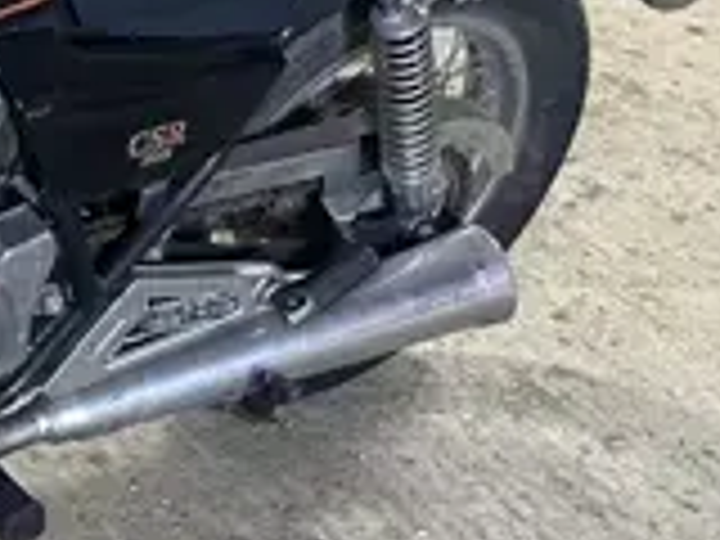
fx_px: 1997
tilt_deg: -24.5
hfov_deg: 18.4
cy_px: 135
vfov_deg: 15.3
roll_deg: +0.3
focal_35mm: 96
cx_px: -324
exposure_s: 1/60
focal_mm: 6.86
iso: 500
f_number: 1.78
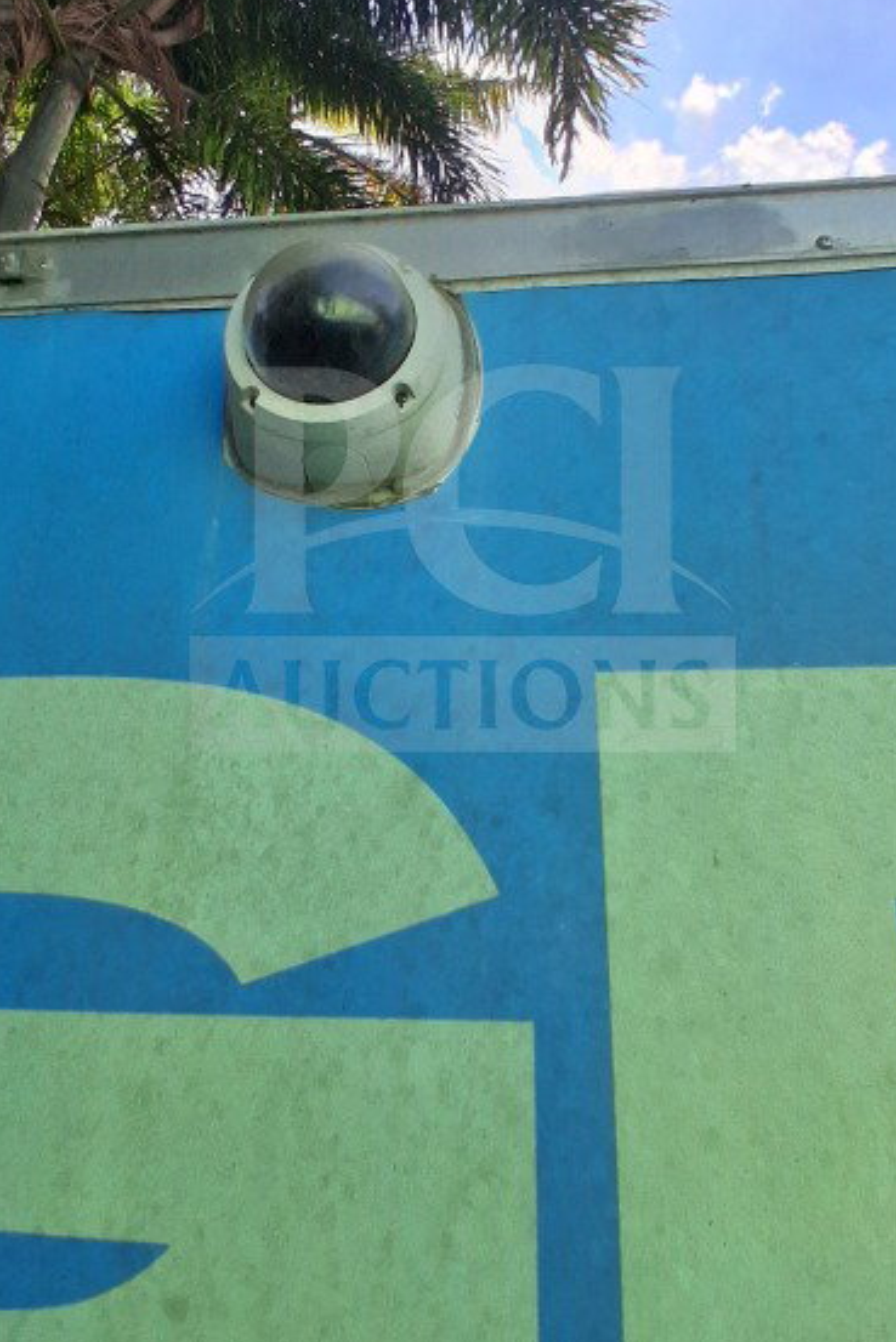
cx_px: 461
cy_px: 559
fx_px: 970
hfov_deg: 49.6
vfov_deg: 68.9
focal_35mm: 26
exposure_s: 1/1351
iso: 50
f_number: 2.2
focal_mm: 1.4
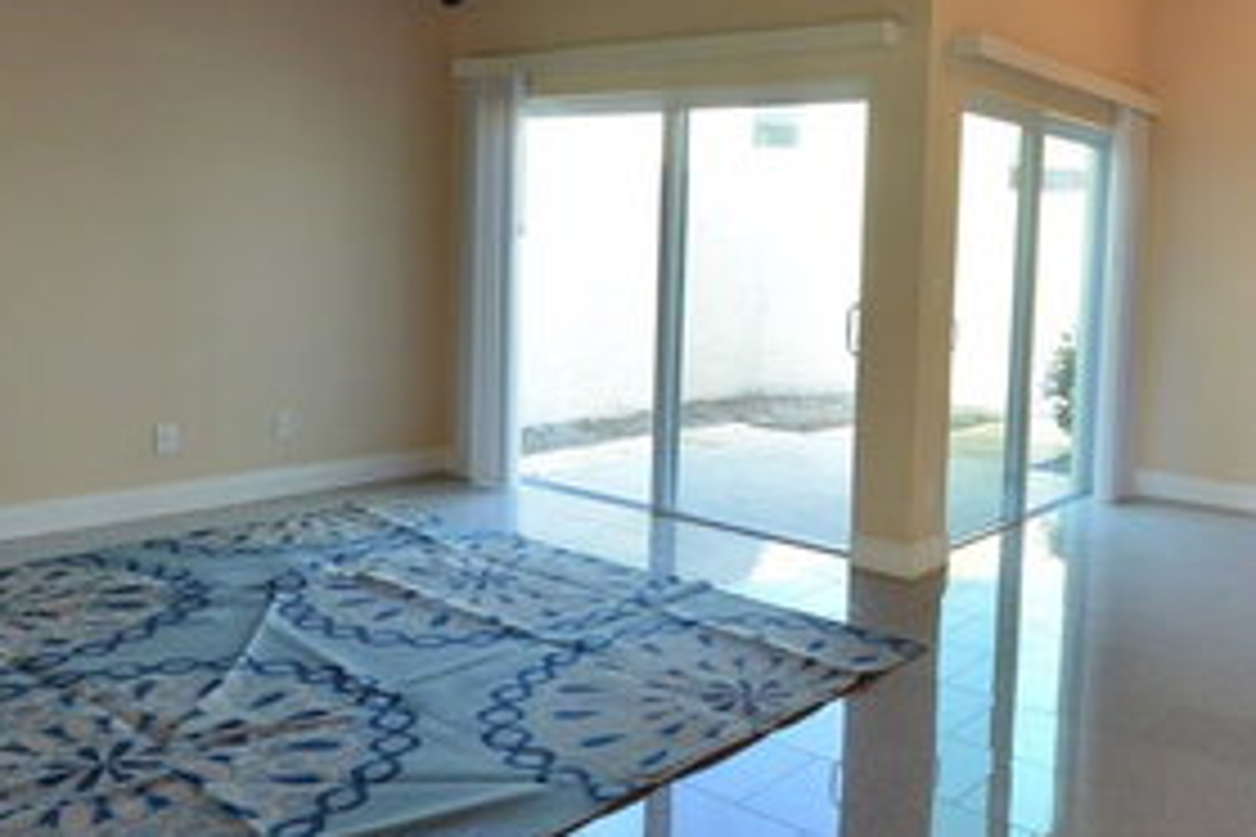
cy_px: 279
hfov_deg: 58.3
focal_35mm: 31
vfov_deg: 41.8
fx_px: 1081
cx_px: 878
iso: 360
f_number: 3.5
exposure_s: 1/125
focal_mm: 6.7
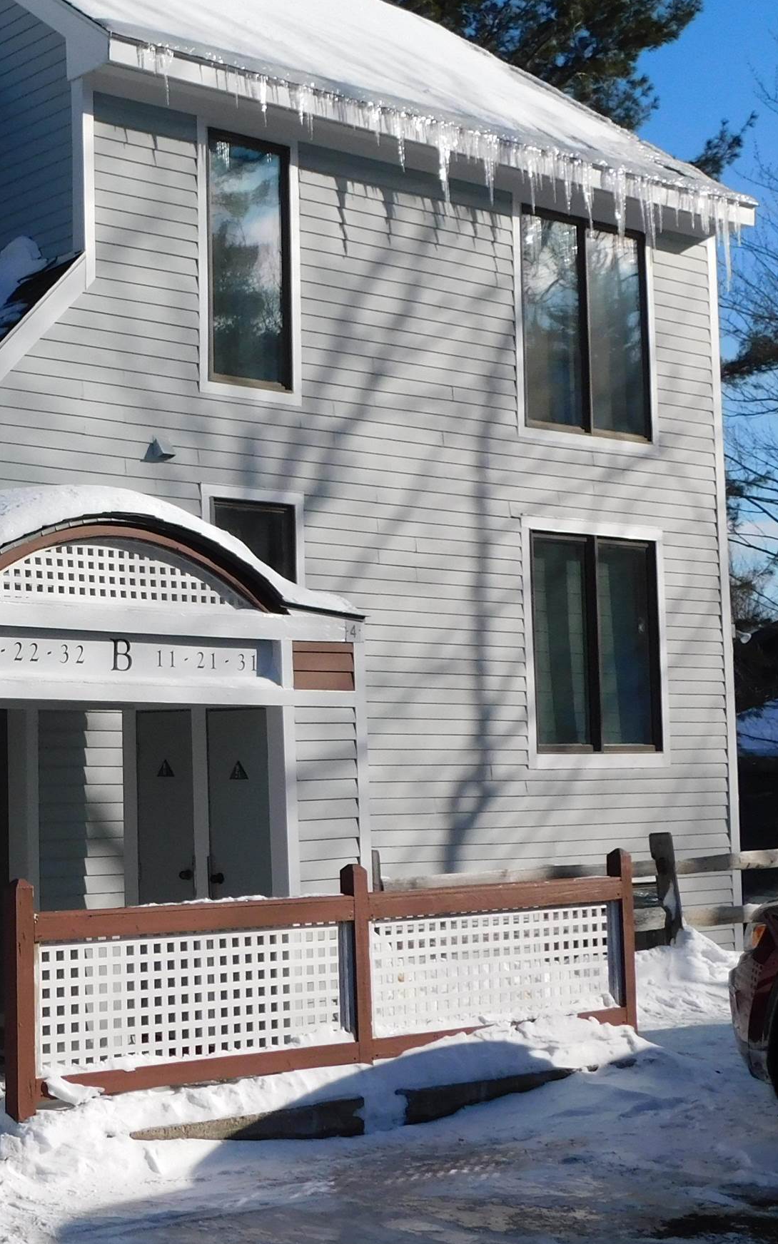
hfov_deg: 21.7
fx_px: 1900
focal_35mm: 56
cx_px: -116
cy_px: 600
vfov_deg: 36.3
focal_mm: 5.3
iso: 125
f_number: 6.4
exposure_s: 1/640
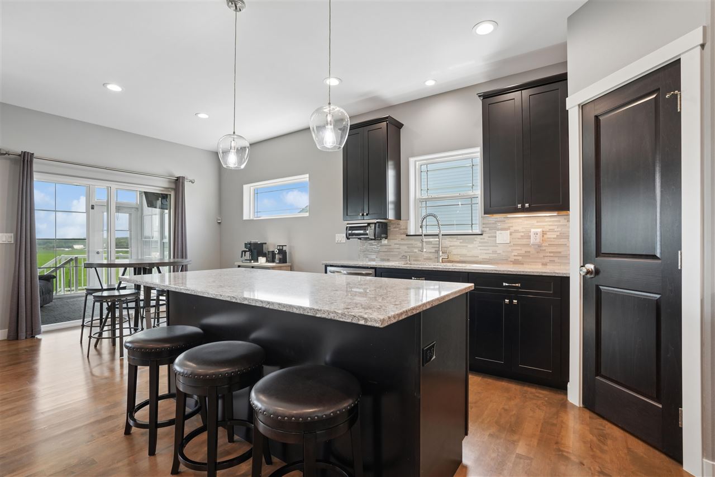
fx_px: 318
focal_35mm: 16
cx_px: 358
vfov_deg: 73.7
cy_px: 238
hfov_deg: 96.7
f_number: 9
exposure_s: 1/30
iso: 640
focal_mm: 16
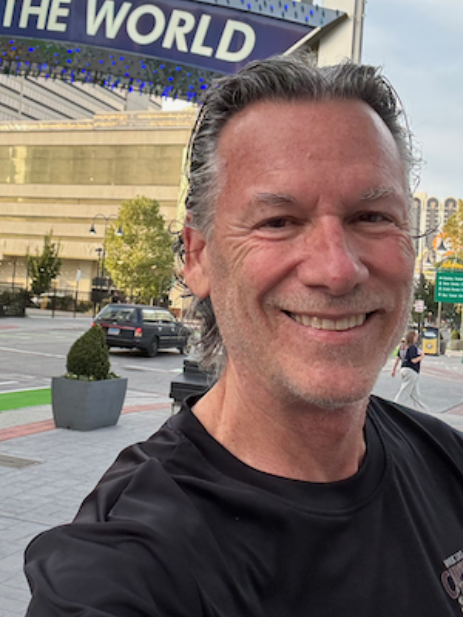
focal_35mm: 48
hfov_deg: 29.9
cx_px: 125
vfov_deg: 39.4
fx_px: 856
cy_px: 225
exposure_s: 1/120
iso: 50
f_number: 1.9
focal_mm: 2.69
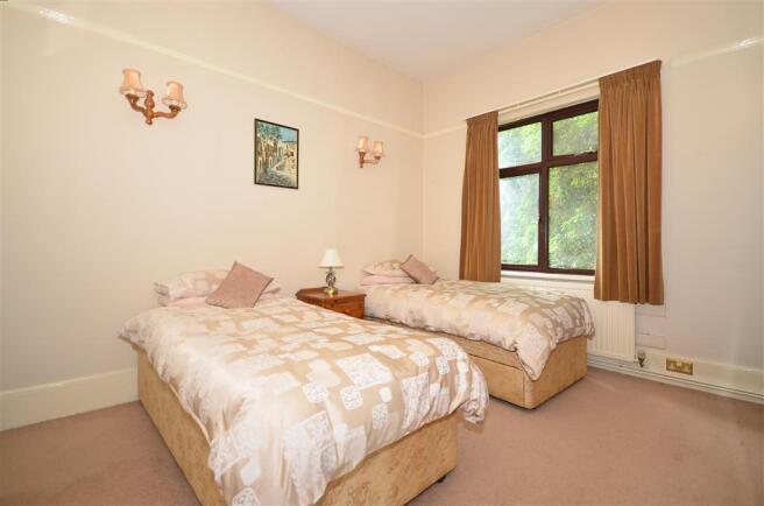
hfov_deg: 100.5
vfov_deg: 77.0
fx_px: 318
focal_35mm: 15
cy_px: 253
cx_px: 382
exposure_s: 1/13
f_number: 5
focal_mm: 10
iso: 200
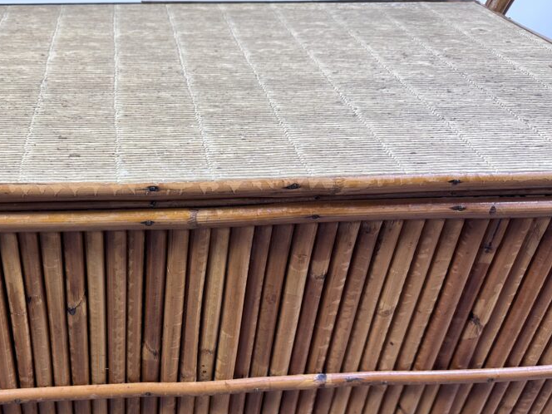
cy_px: 302
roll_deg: +0.9
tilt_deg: -36.4
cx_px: 154
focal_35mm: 37
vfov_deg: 37.9
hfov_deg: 48.6
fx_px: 590
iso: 160
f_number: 1.78
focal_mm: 6.86
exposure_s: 1/100
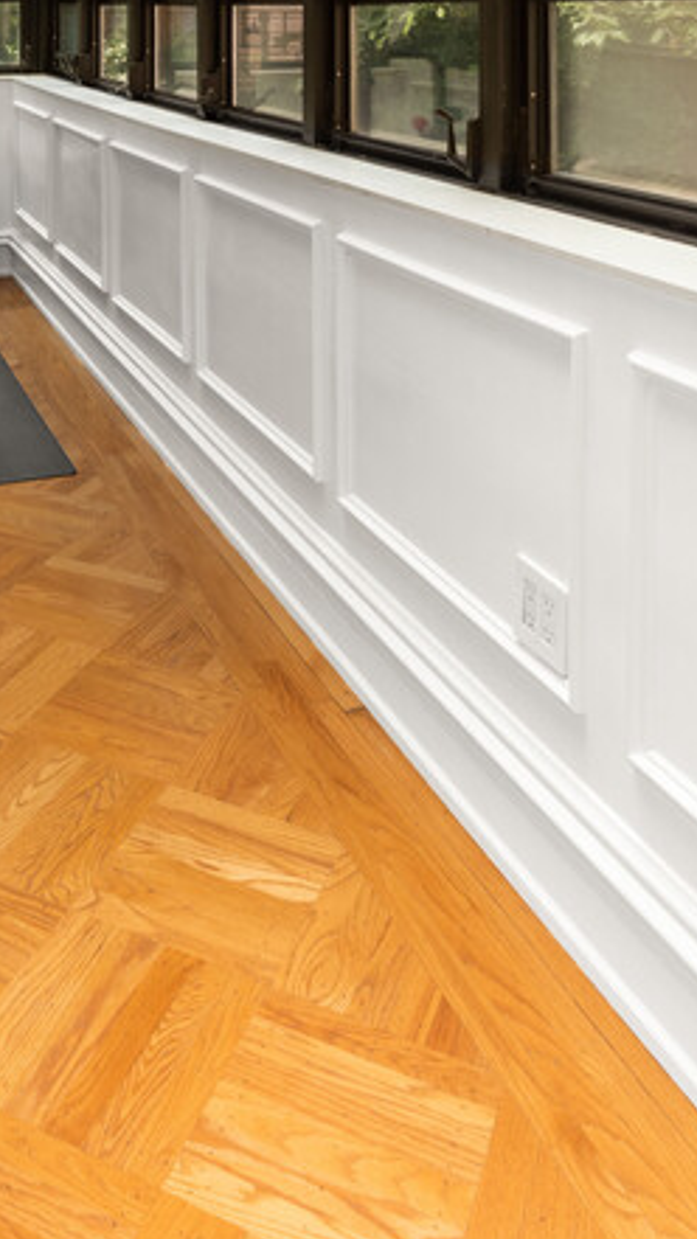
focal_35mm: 38
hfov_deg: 30.6
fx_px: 1249
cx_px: 164
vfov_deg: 44.9
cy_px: 6
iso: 250
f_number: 11
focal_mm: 16
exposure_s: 1/10
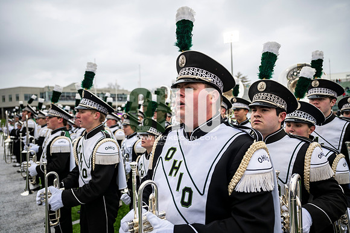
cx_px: 175
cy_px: 116
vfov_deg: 53.2
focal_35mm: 24
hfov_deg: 73.7
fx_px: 233
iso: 100
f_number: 2.8
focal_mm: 24
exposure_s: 1/500
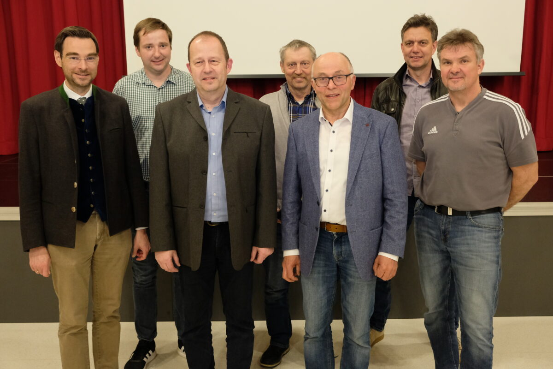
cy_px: 184
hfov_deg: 53.1
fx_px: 553
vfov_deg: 36.9
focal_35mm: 36
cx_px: 276
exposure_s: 1/60
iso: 3200
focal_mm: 24.3
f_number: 4
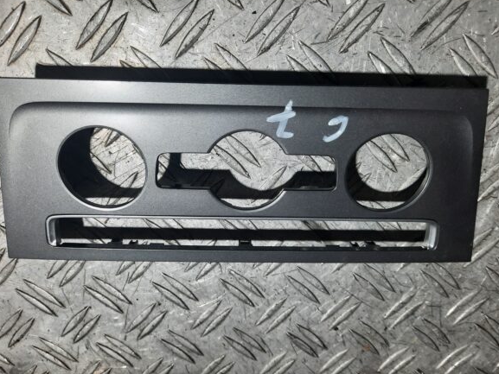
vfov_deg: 53.1
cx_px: 256
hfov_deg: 67.3
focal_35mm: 26
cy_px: 182
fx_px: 375
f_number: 2
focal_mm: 4.6
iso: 200
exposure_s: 1/50
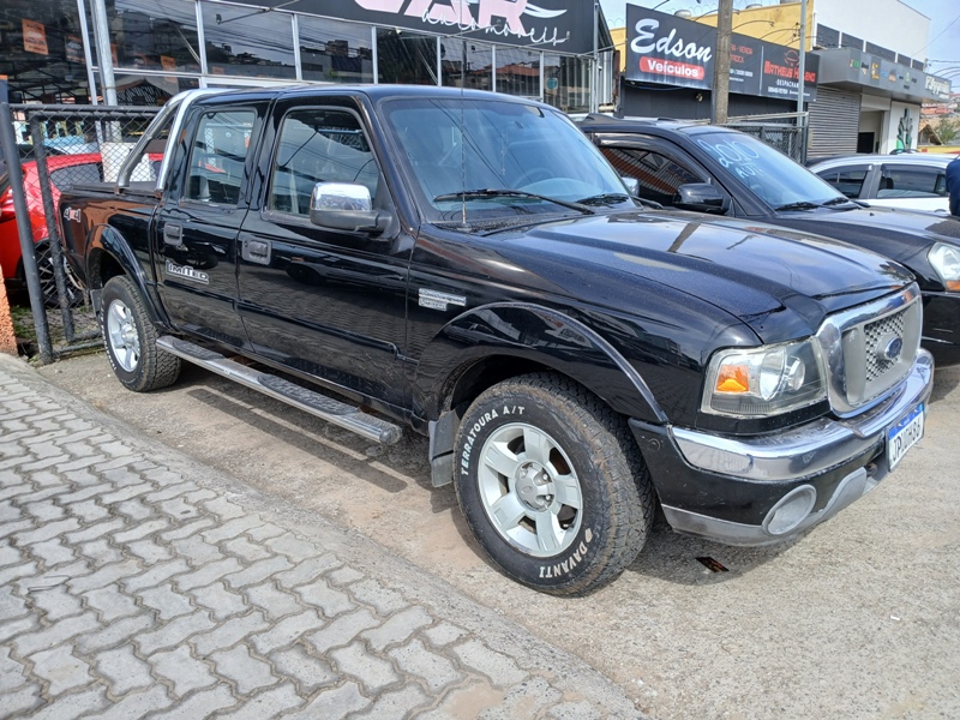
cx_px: 480
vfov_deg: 53.1
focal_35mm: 26
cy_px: 360
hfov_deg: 67.3
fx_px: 721
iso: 20
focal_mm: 3.98
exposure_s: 1/221
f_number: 1.8
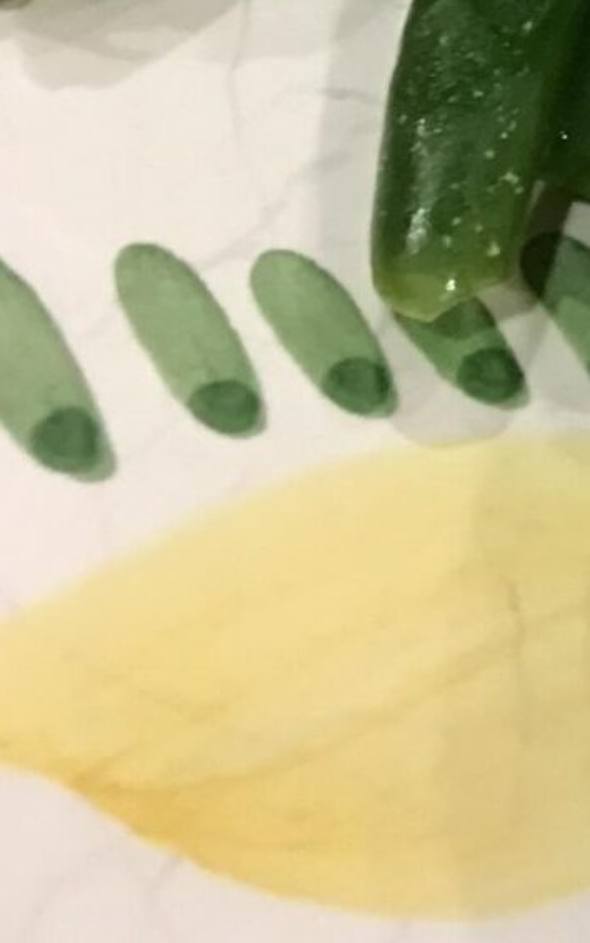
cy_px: -443
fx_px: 3574
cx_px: 2033
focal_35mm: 139
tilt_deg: -49.6
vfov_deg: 14.1
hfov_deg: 7.6
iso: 80
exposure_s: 1/15
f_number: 2.2
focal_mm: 4.15
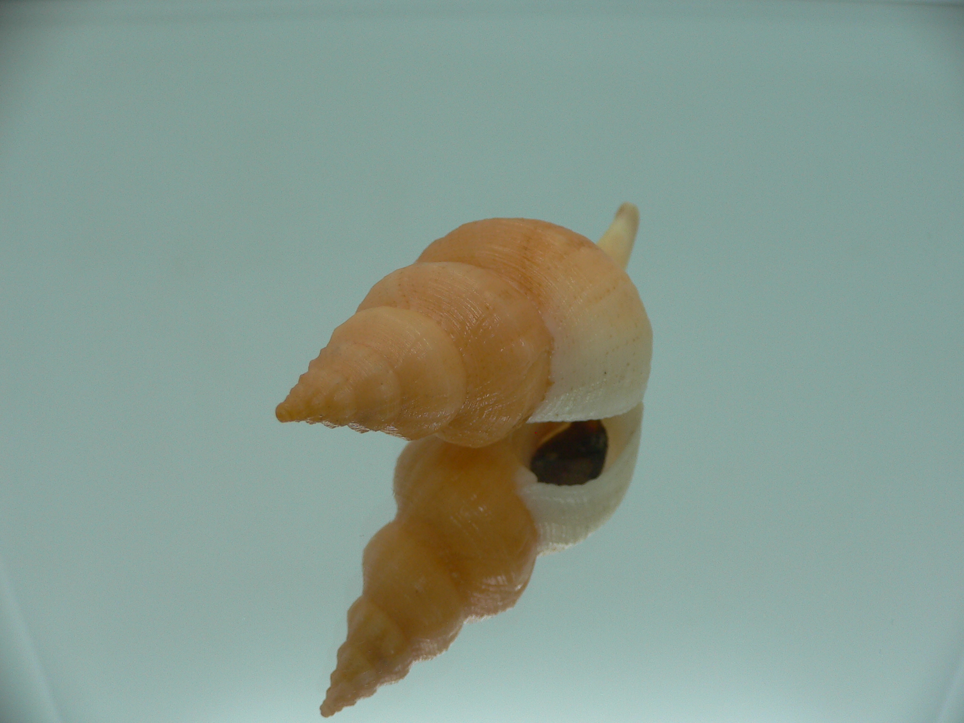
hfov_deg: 52.6
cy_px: 362
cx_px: 482
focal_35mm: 35
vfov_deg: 40.7
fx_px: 975
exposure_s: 1/60
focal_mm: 4.6
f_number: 2.8
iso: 80
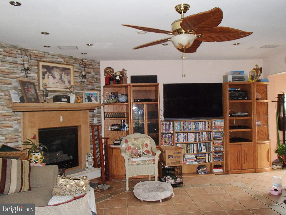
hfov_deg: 63.4
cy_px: 108
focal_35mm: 28
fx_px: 231
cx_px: 143
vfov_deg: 49.7
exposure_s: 1/30
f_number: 3.9
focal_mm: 5
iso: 400
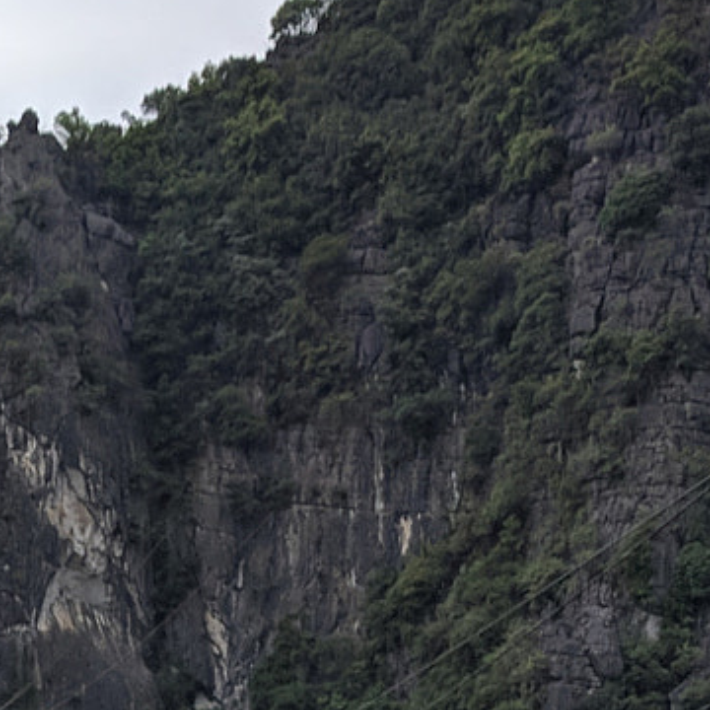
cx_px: -294
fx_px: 2367
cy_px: 1314
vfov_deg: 14.7
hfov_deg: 15.9
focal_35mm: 102
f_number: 2
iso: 52
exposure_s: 1/1980
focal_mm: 4.67
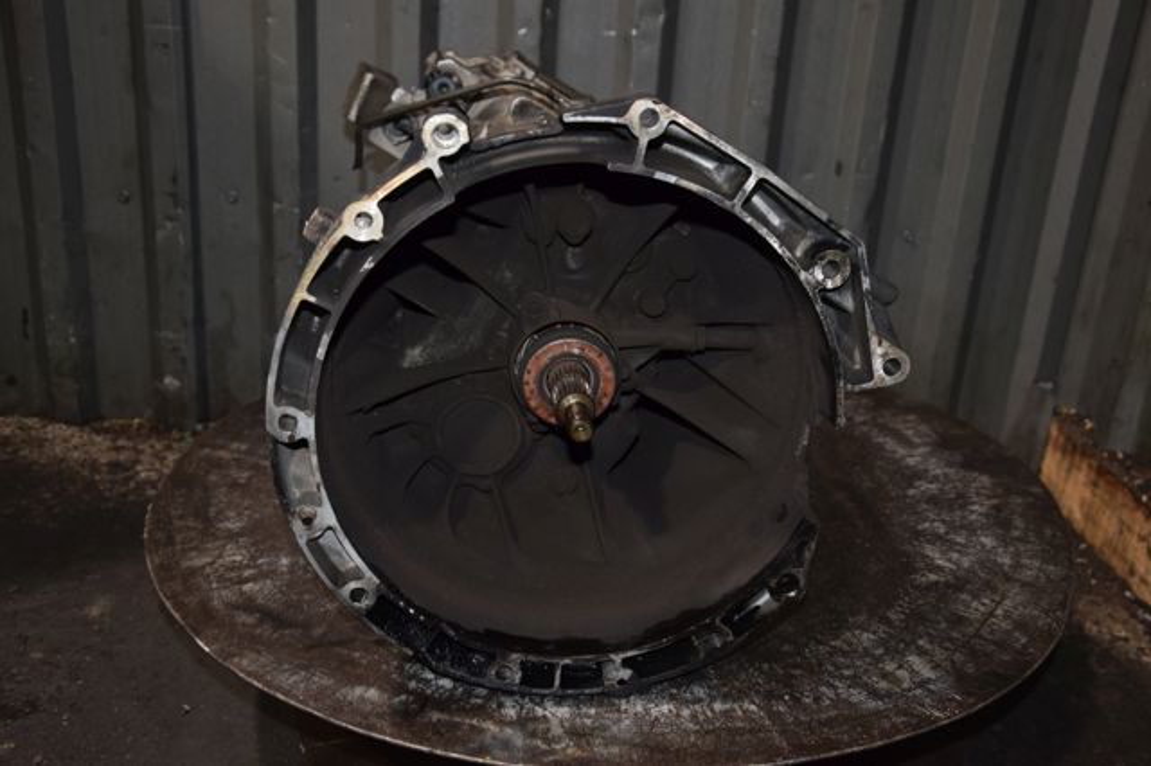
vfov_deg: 31.9
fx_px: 1342
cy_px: 383
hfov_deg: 46.4
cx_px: 576
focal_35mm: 42
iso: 800
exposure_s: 1/60
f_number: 5
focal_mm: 28
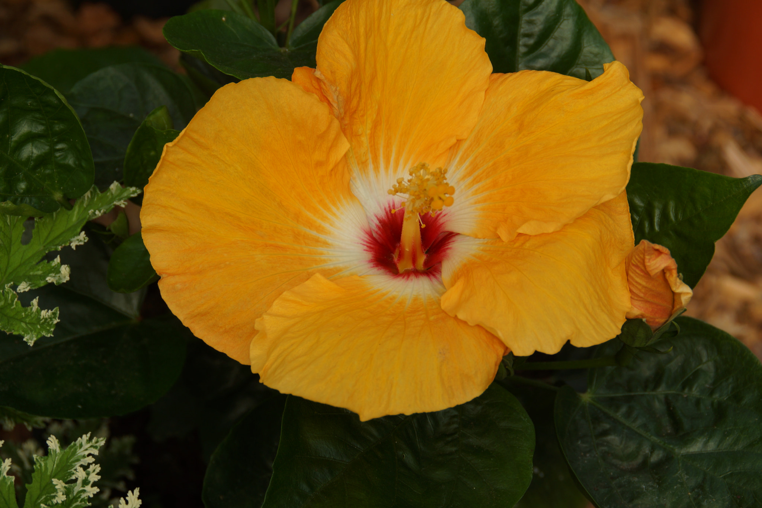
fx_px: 2540
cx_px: 381
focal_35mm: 120
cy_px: 254
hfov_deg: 17.1
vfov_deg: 11.4
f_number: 6.3
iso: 100
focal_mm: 80
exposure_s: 1/250
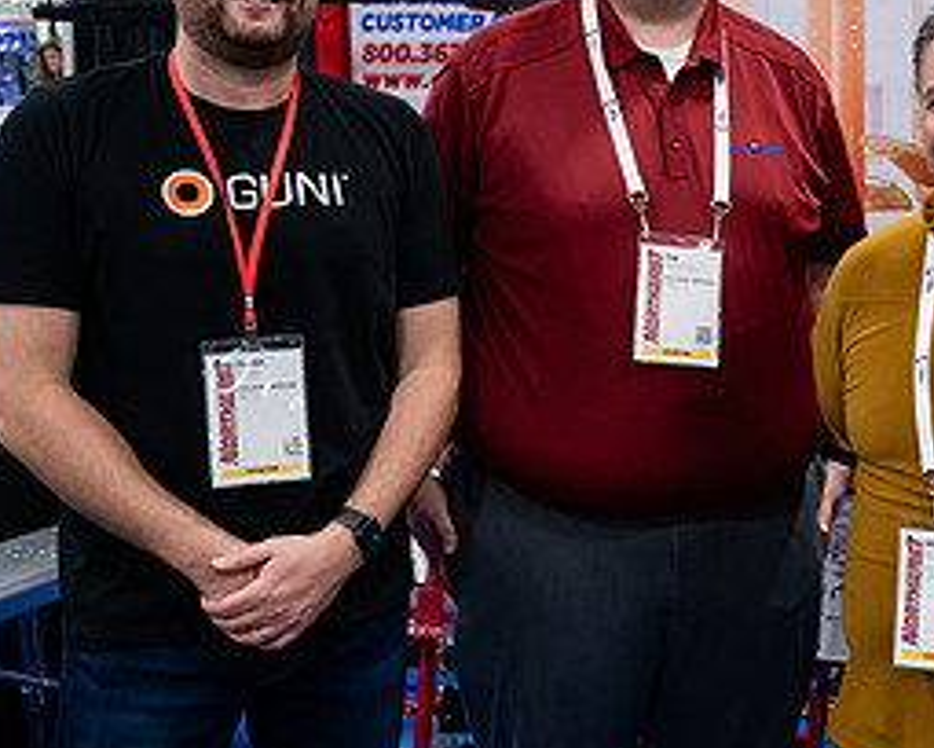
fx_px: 1880
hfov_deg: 26.4
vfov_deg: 22.4
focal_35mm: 68
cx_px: 945
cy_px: 229
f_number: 4.5
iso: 3200
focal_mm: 29.5
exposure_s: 1/200
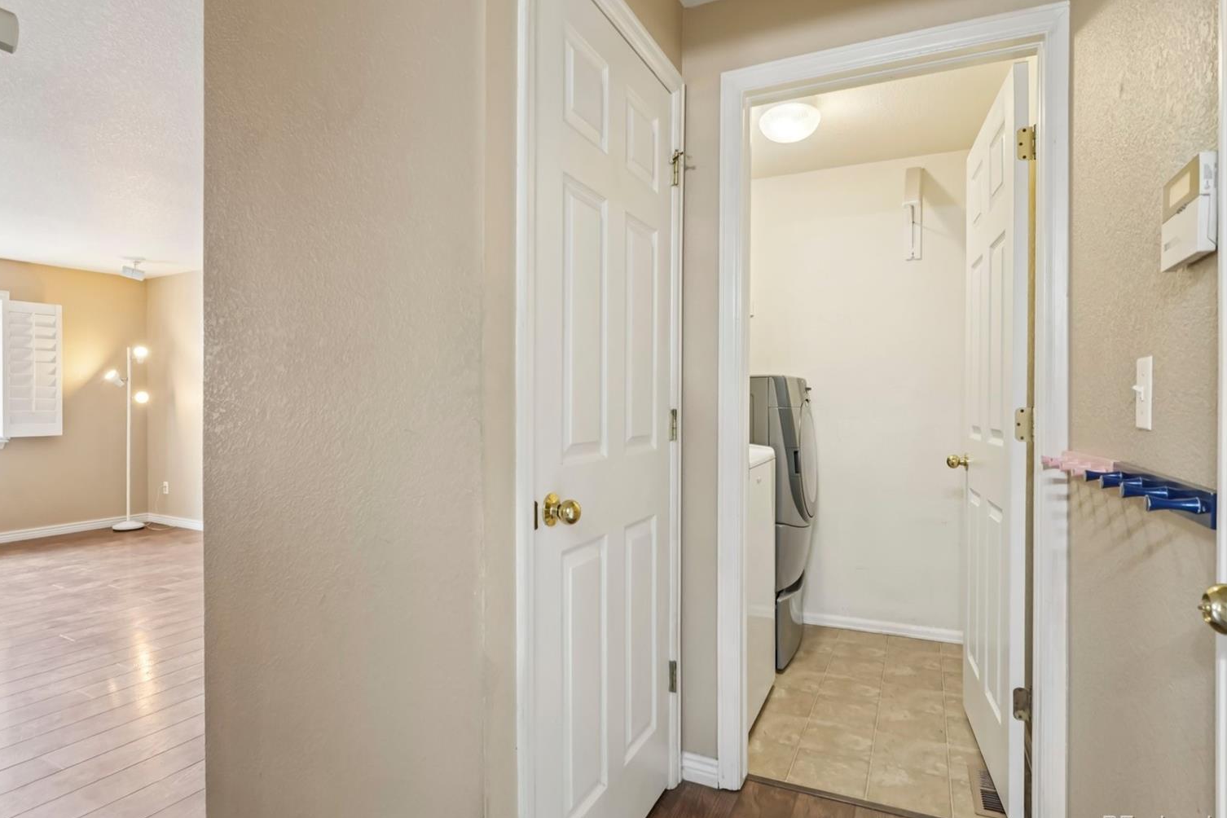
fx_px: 597
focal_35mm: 18
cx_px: 583
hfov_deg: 91.4
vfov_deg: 68.8
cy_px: 407
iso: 400
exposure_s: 1/10
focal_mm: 11
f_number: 8
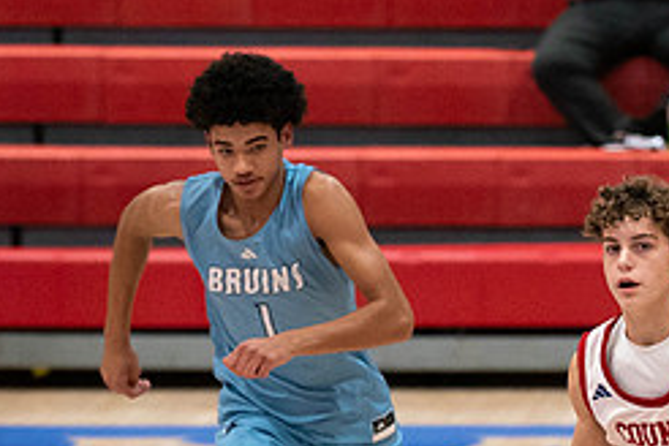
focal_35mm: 558
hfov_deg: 3.7
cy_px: 404
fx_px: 10369
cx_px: 684
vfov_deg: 2.5
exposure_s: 1/1000
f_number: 2.8
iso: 4000
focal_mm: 146
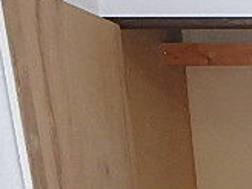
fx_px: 597
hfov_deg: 19.8
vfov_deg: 15.5
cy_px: 337
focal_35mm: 82
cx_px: 403
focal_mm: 3.7
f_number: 3.5
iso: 400
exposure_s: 1/30
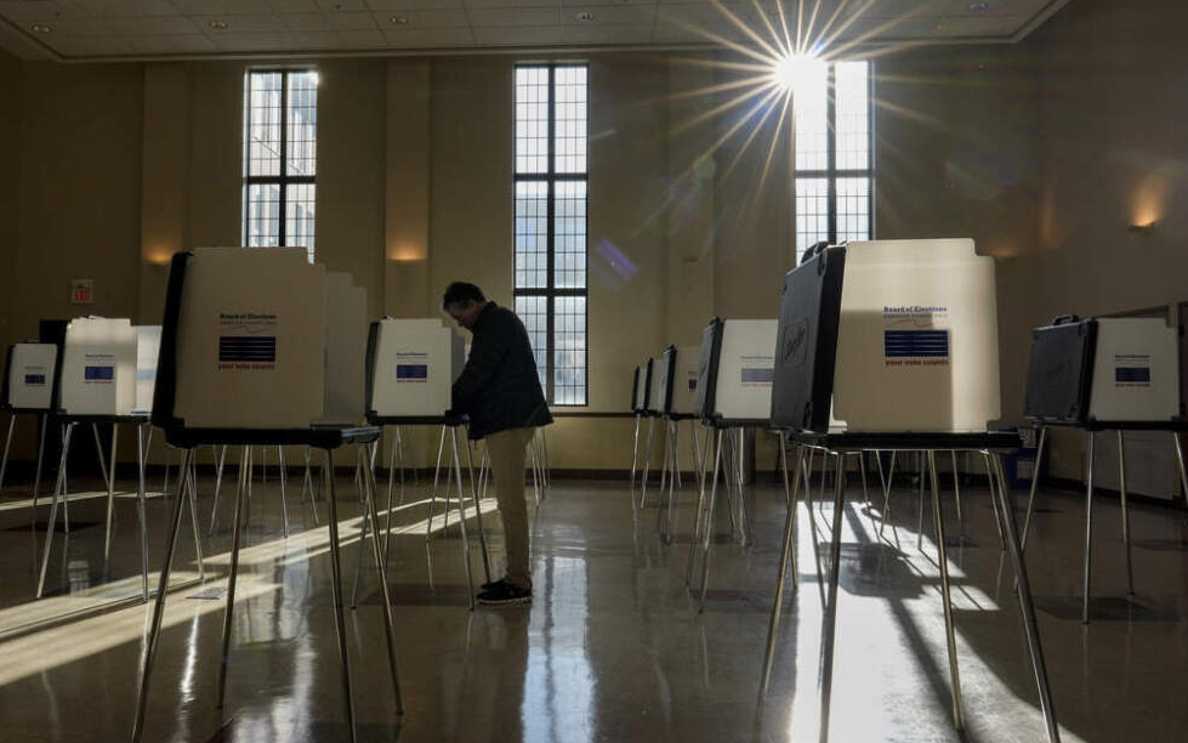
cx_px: 586
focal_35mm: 25
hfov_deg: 72.5
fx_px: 809
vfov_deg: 49.2
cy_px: 399
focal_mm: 24
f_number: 16
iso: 400
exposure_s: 1/60
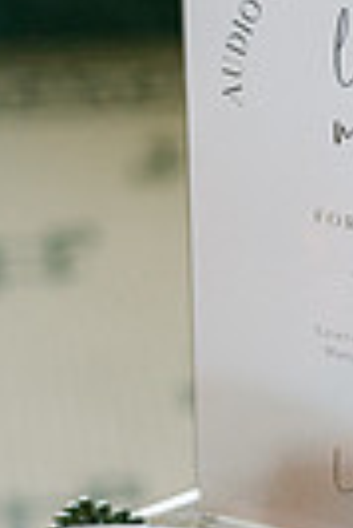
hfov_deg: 8.0
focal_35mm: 169
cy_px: 496
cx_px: 450
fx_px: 2479
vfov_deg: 12.0
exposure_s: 1/125
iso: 1100
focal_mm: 50
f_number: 2.8
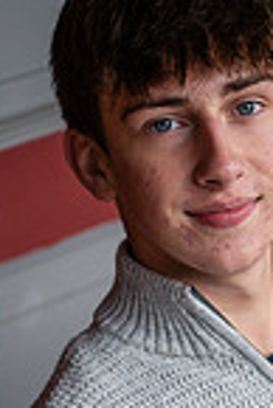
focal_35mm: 264
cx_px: 335
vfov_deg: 7.7
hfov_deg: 5.2
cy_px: 501
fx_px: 2996
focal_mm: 85
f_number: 3.5
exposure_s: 1/400
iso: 640
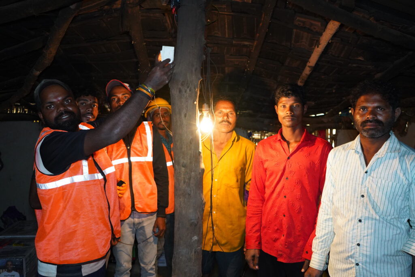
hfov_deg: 63.7
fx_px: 334
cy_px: 138
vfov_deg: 45.0
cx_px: 208
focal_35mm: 29
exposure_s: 1/160
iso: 5000
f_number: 3.5
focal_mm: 29
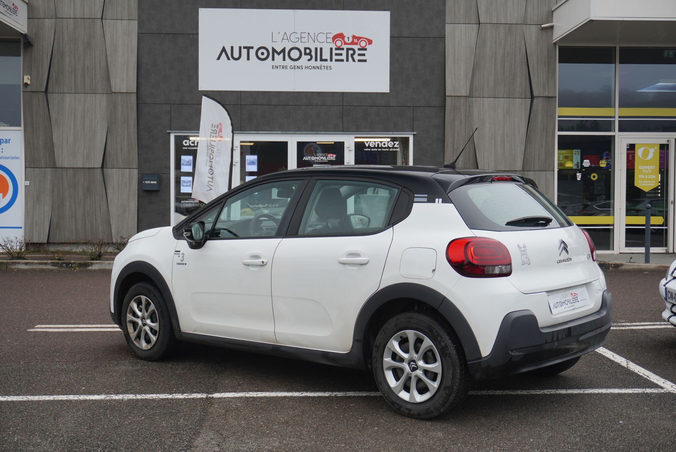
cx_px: 338
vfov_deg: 30.9
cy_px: 226
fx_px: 817
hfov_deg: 44.9
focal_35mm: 44
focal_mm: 29
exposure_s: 1/50
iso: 100
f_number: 5
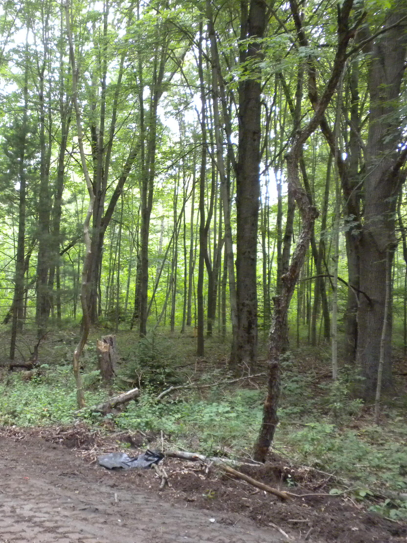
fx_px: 784
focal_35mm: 50
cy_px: 270
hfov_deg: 28.4
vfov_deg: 38.2
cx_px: 69
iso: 400
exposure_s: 1/172
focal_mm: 6.6
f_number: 3.5
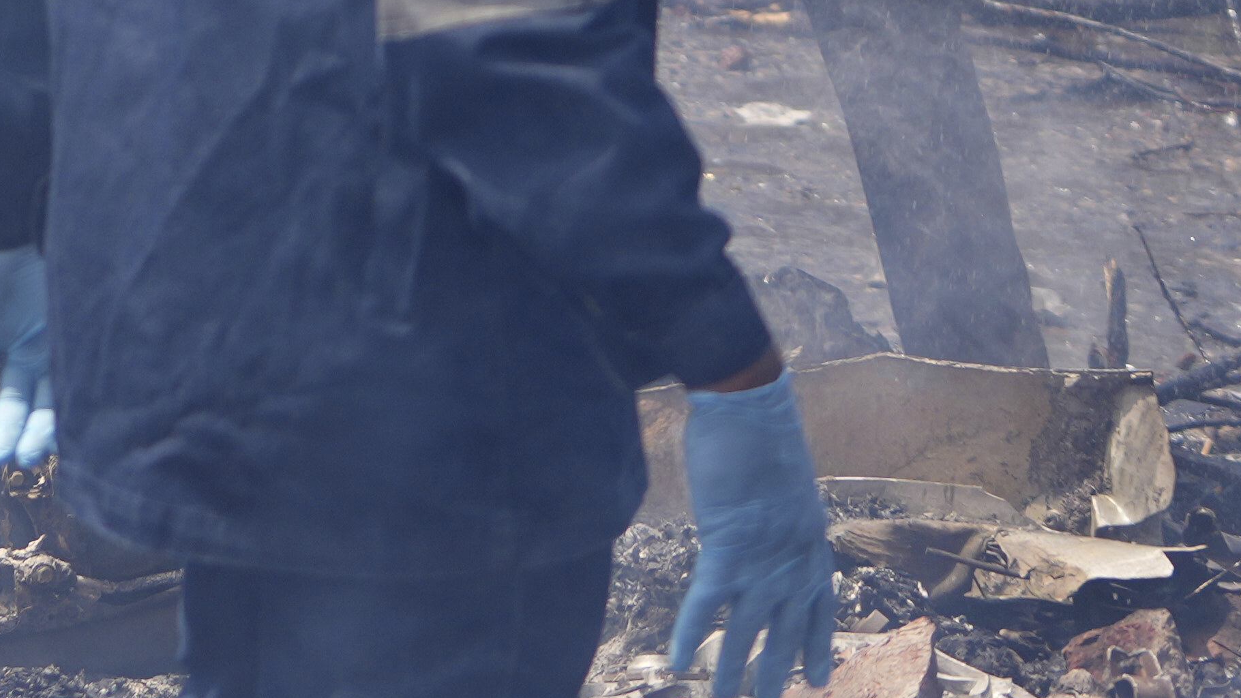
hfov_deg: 6.1
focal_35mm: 348
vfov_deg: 3.5
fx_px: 11452
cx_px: -781
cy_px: -735
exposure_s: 1/800
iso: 160
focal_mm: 70
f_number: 3.5
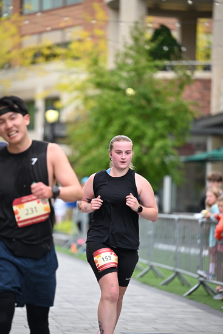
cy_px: 167
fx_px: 1439
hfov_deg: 8.9
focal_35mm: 155
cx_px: 112
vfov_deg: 13.2
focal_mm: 155
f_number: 2.8
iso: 640
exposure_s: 1/2000
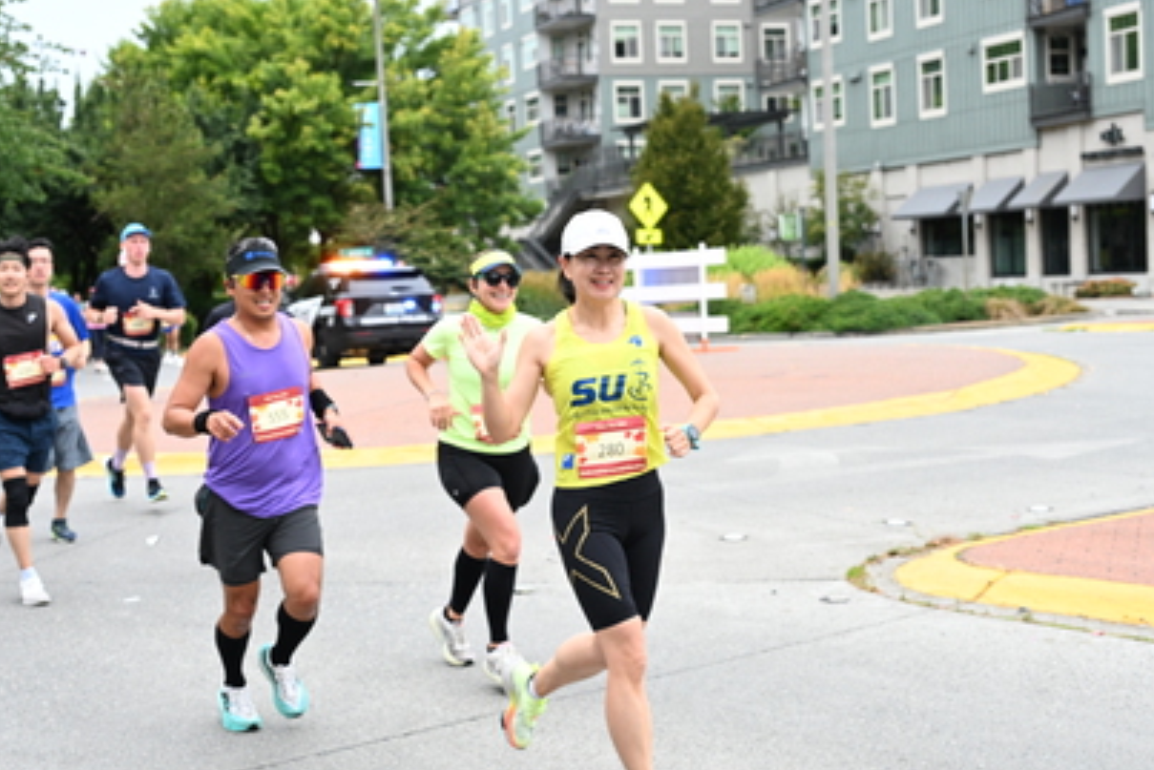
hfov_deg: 35.6
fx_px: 1796
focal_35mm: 56
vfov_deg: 24.2
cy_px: 402
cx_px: 530
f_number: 4
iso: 2000
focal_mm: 41
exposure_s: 1/800
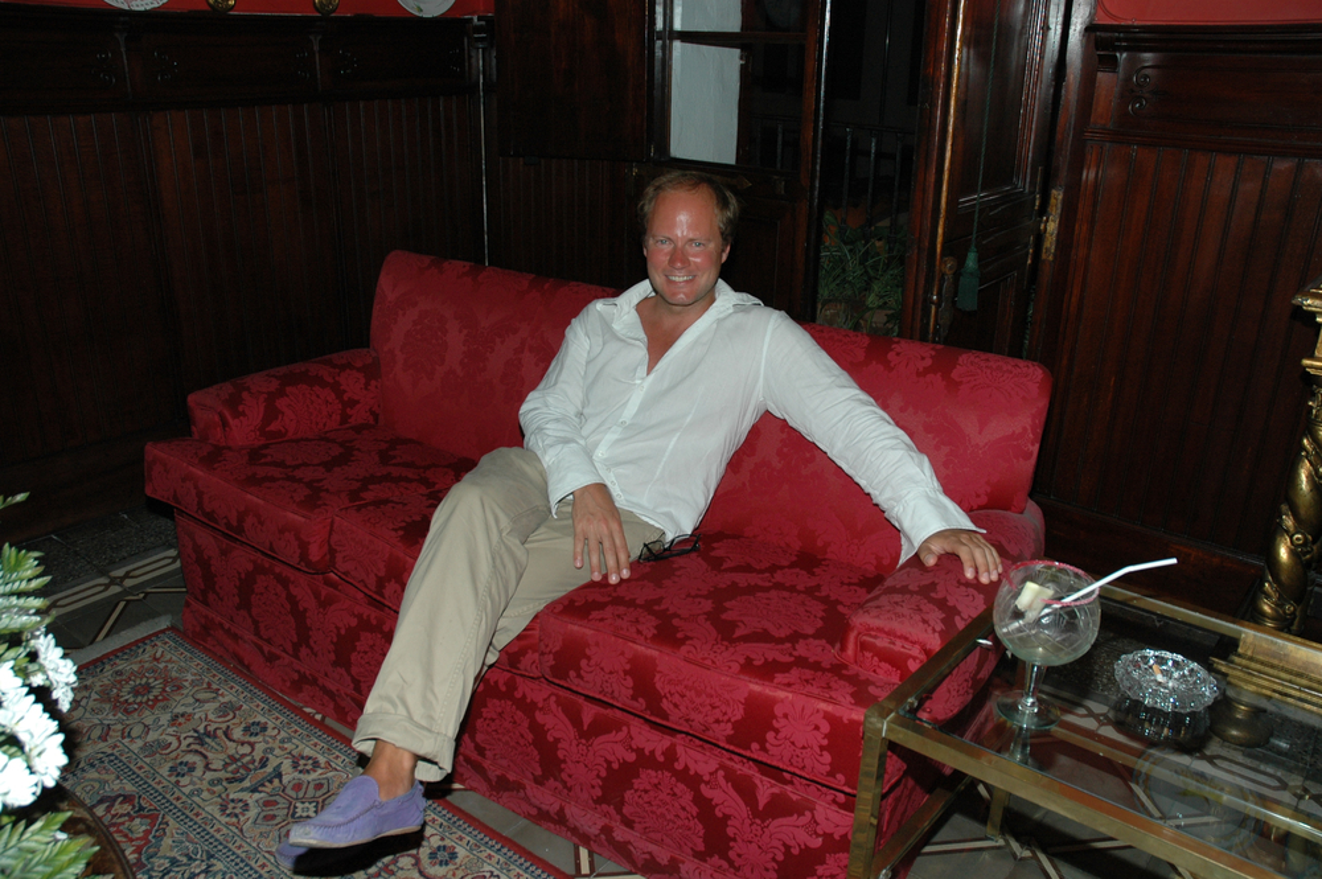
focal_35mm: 27
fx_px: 991
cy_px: 440
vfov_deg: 47.9
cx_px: 661
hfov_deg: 67.4
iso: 400
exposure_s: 1/60
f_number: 5
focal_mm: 18
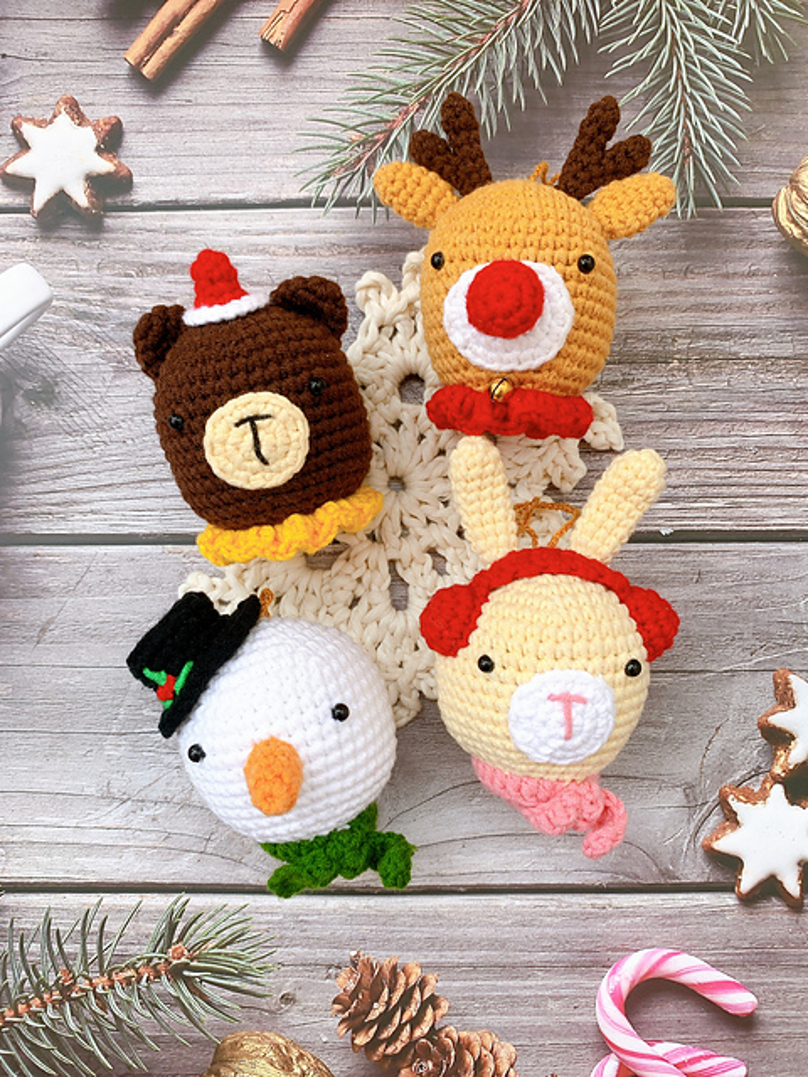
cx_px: 404
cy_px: 538
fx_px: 809
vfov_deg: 67.3
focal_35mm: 26
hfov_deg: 53.1
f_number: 1.8
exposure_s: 1/122
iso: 25
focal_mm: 4.25
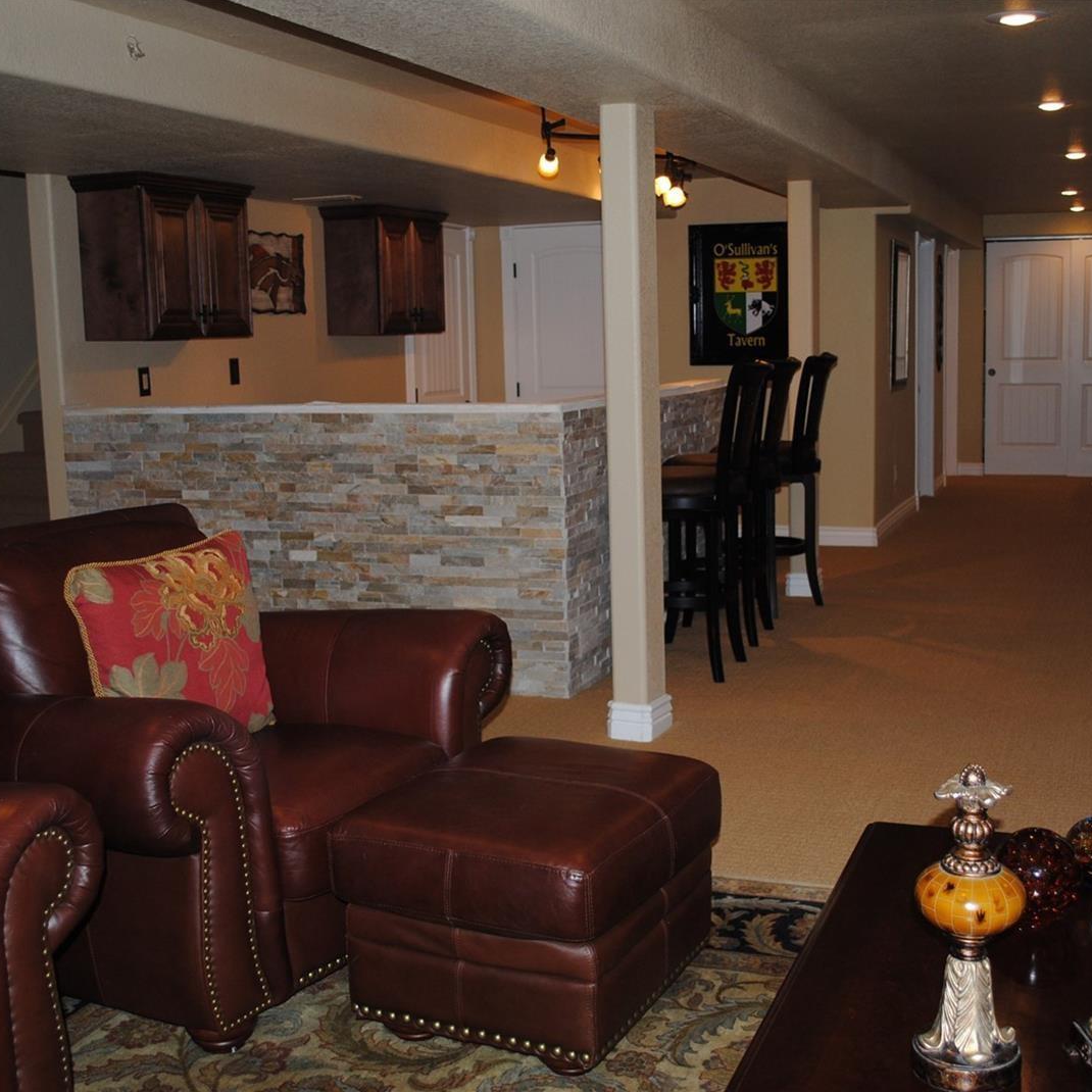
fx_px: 1499
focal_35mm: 42
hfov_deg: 40.0
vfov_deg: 40.0
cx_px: 596
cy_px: 545
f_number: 3.8
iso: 200
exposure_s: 1/60
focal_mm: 22
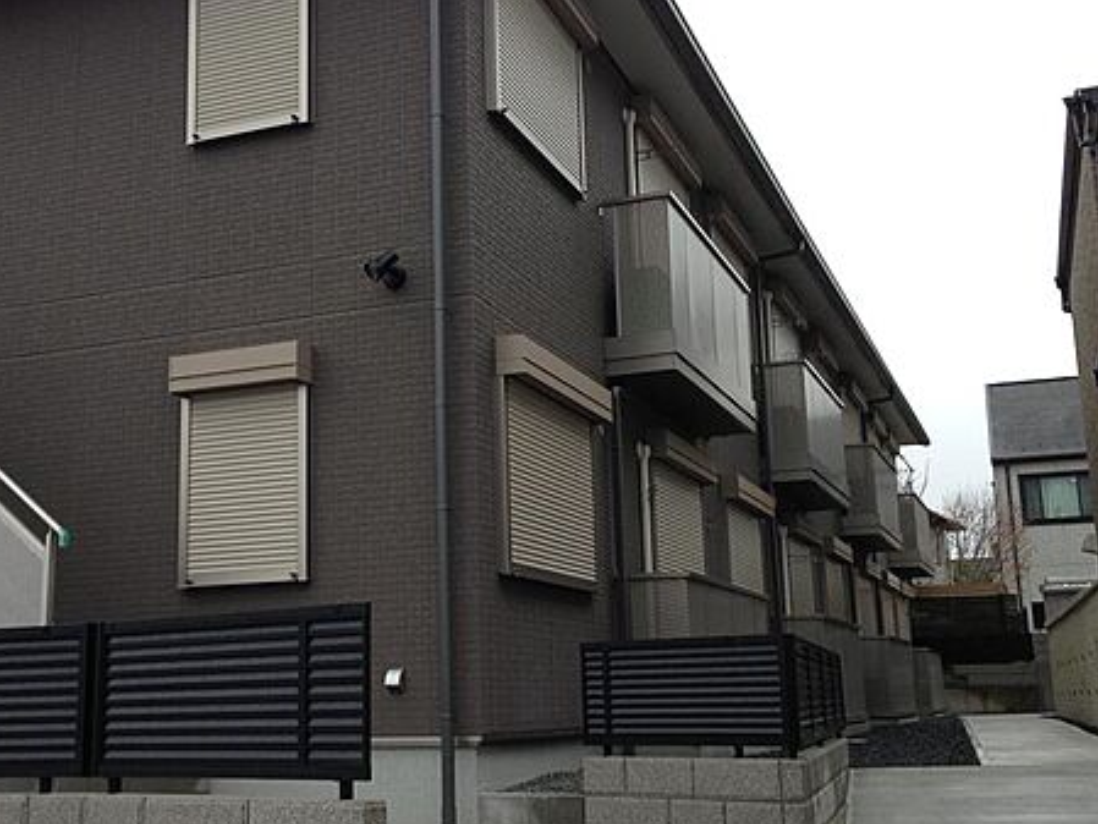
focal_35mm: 47
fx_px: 1491
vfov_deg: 30.9
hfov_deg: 40.2
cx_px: 435
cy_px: 406
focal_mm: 4.13
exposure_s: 1/164
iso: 50
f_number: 2.4
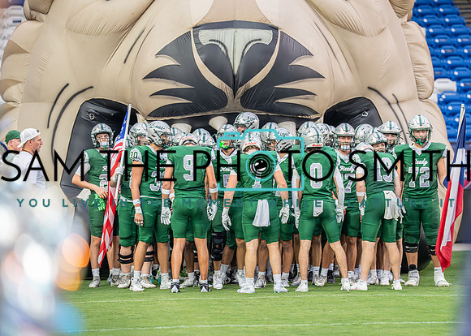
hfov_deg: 10.3
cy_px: 181
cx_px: 262
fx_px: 2624
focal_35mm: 196
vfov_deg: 7.3
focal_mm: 173
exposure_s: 1/1250
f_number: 2.8
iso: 1600
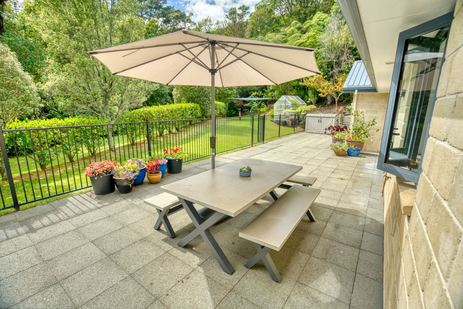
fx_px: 206
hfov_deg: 96.7
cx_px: 232
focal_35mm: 16
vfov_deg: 73.7
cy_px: 154
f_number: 5
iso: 160
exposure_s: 1/60
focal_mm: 16
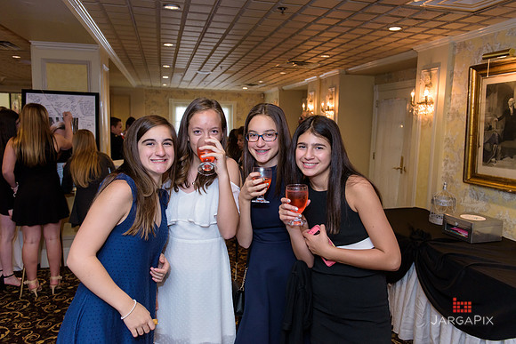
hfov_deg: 67.4
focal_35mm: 27
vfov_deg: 48.0
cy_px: 172
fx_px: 387
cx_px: 258
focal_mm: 27
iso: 1600
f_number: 3.2
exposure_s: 1/125
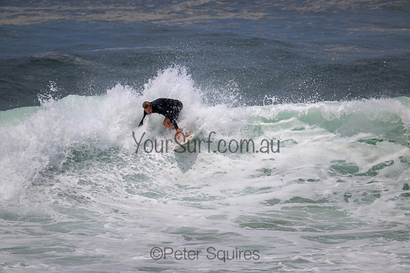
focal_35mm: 800
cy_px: 136
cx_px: 205
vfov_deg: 1.7
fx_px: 9113
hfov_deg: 2.6
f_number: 11
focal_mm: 800
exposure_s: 1/2000
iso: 400
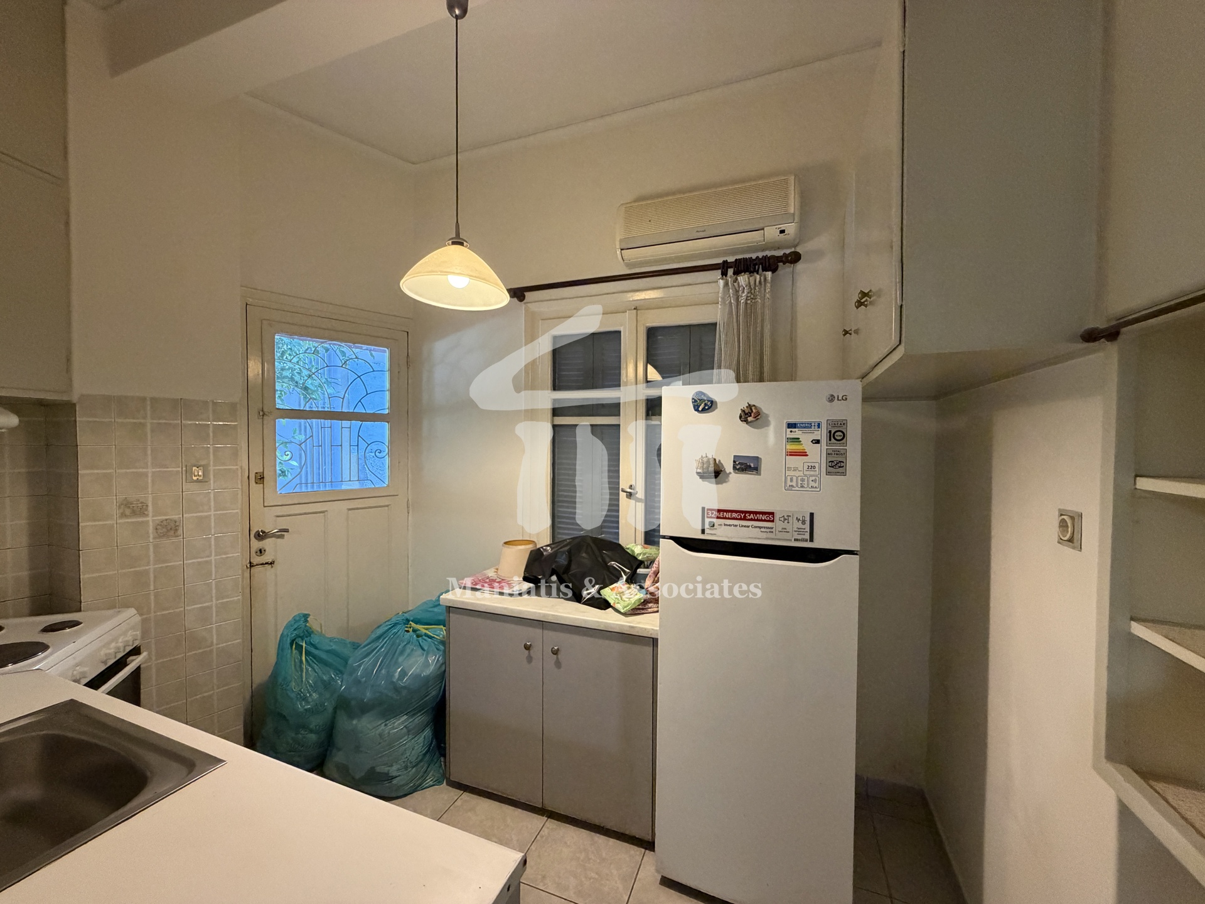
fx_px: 487
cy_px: 452
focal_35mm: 14
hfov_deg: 102.1
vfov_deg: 85.7
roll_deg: -0.5
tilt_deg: -1.6
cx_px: 602
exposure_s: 1/50
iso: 400
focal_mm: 2.22
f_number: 2.2
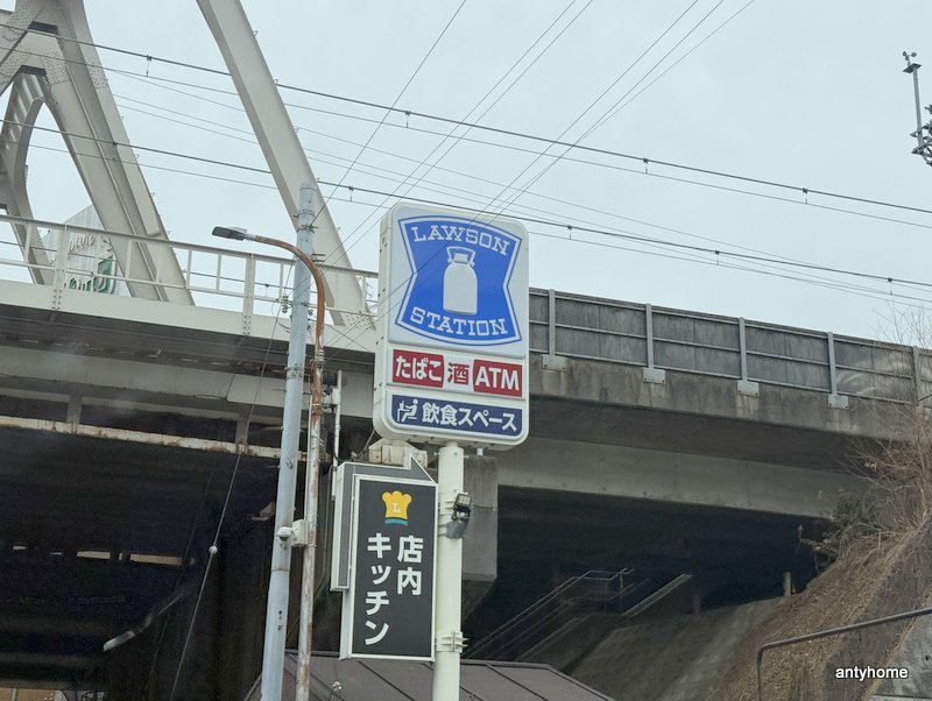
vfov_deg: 30.3
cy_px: 350
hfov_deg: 39.6
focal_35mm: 48
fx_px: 1294
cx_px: 466
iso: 64
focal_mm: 6.76
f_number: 1.78
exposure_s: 1/2415
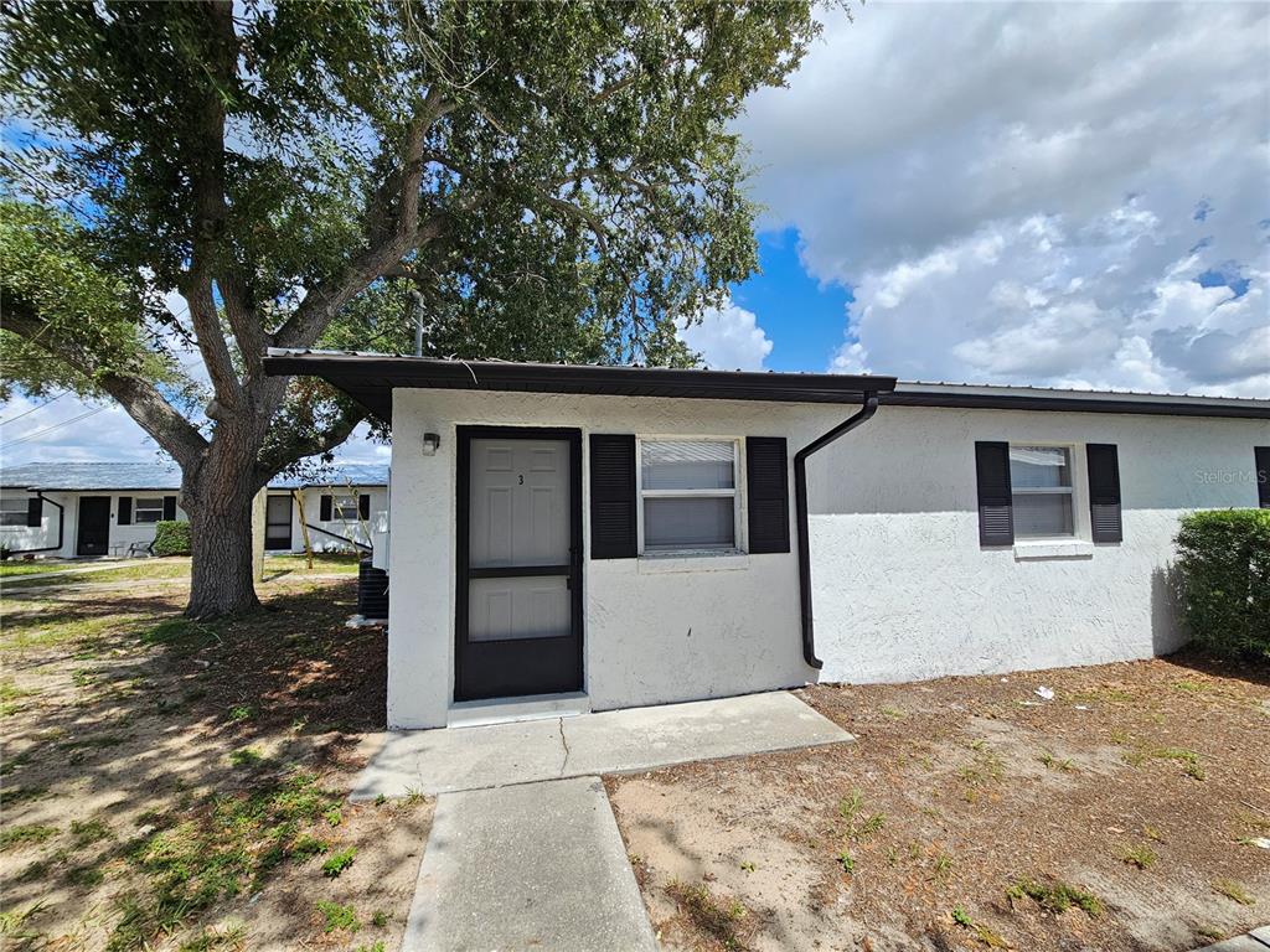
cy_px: 476
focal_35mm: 13
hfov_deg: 106.2
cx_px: 635
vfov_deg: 89.9
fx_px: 477
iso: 50
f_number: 2.2
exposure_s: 1/1476
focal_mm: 2.2
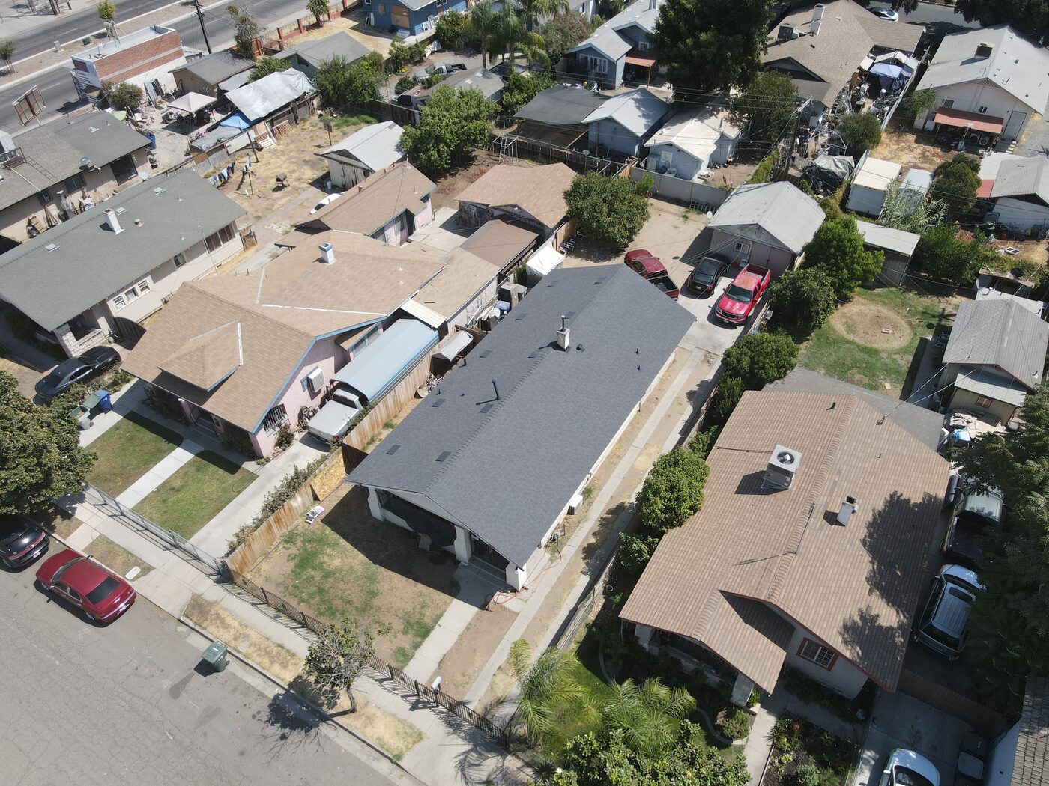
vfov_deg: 56.8
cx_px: 524
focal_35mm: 24
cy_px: 393
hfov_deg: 71.6
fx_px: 727
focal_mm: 4.5
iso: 100
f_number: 2.8
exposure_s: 1/640
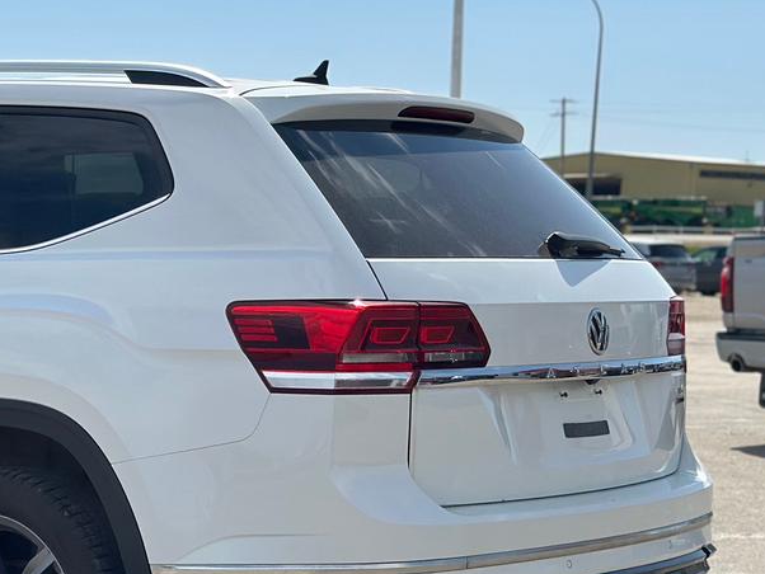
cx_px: -30
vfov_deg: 14.5
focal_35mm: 102
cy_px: 323
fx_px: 2255
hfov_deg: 18.7
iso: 100
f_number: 1.78
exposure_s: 1/9804
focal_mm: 6.86
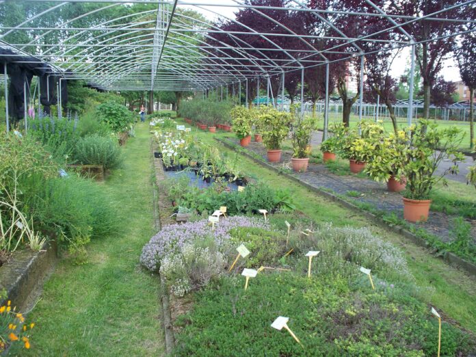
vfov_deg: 39.7
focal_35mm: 36
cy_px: 178
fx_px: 495
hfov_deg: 51.4
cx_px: 238
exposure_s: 1/100
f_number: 2.8
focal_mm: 7.54
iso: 80
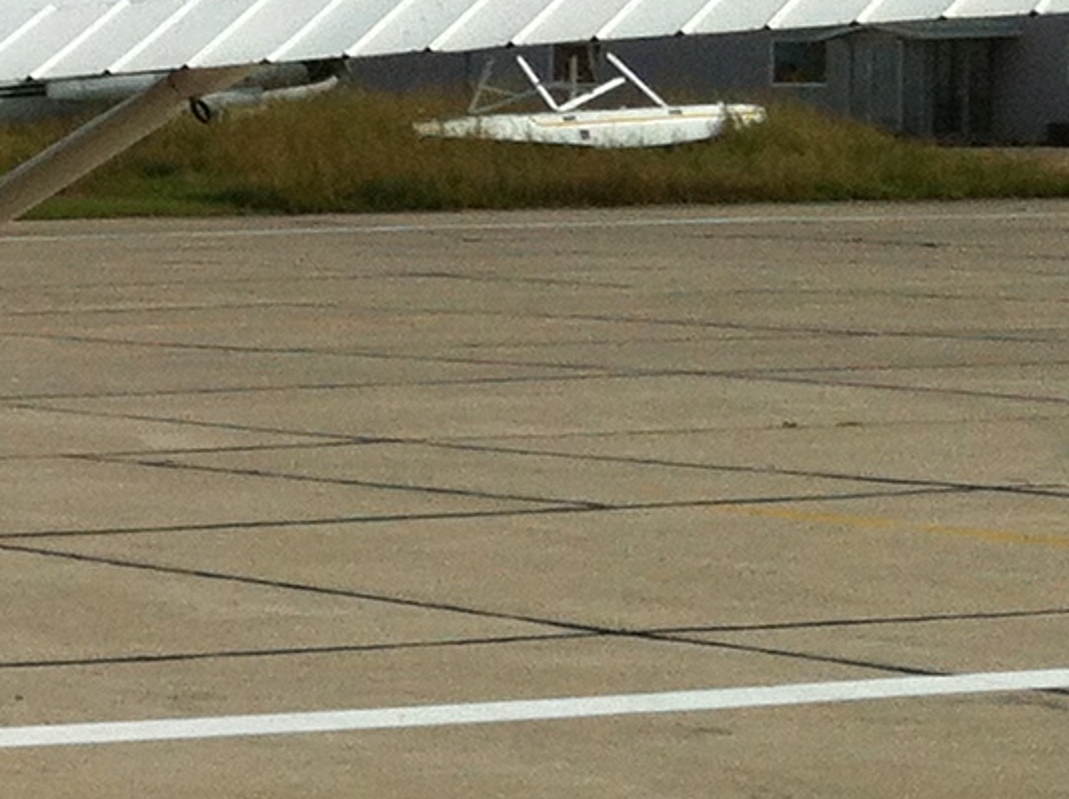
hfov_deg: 10.3
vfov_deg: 8.7
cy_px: 565
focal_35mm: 170
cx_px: -1351
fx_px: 5243
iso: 80
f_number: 2.8
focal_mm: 3.85
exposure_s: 1/2742
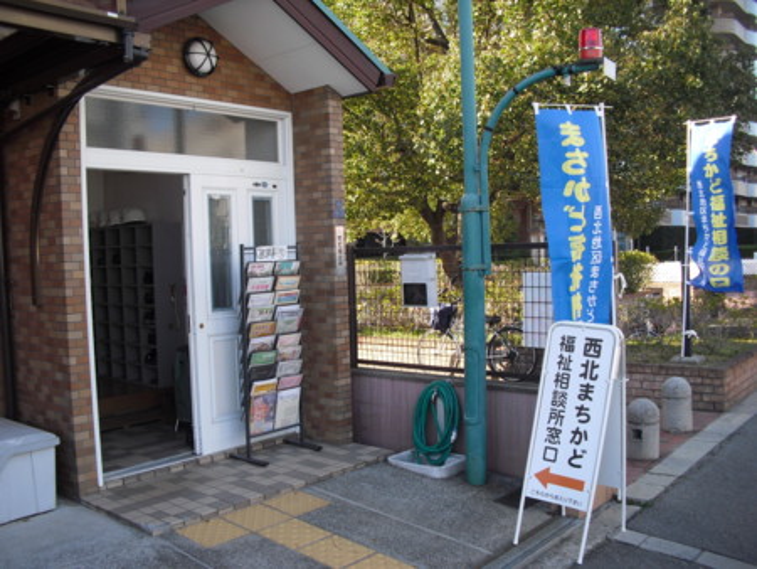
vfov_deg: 39.7
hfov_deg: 51.3
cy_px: 284
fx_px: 788
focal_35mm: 36
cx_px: 378
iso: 100
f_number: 3.1
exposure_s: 1/200
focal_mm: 6.3
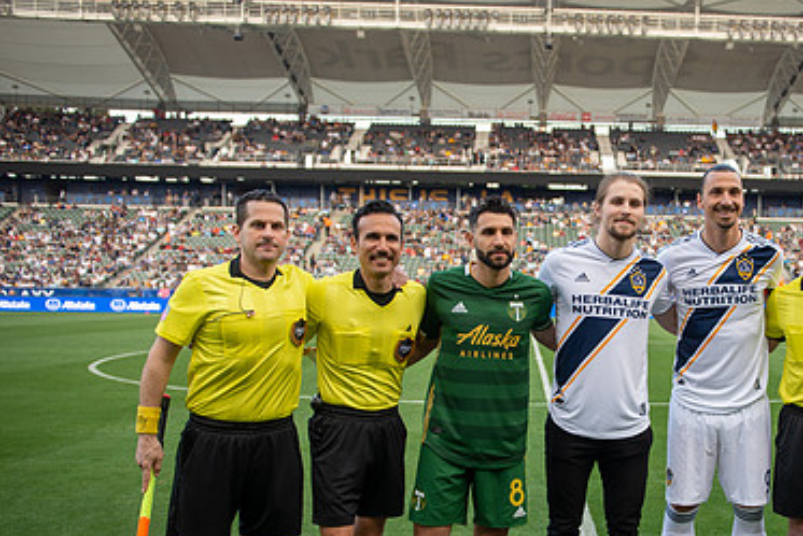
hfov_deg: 45.0
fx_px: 937
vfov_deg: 31.7
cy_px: 356
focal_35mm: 42
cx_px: 590
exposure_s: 1/400
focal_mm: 27
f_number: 2.8
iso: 400
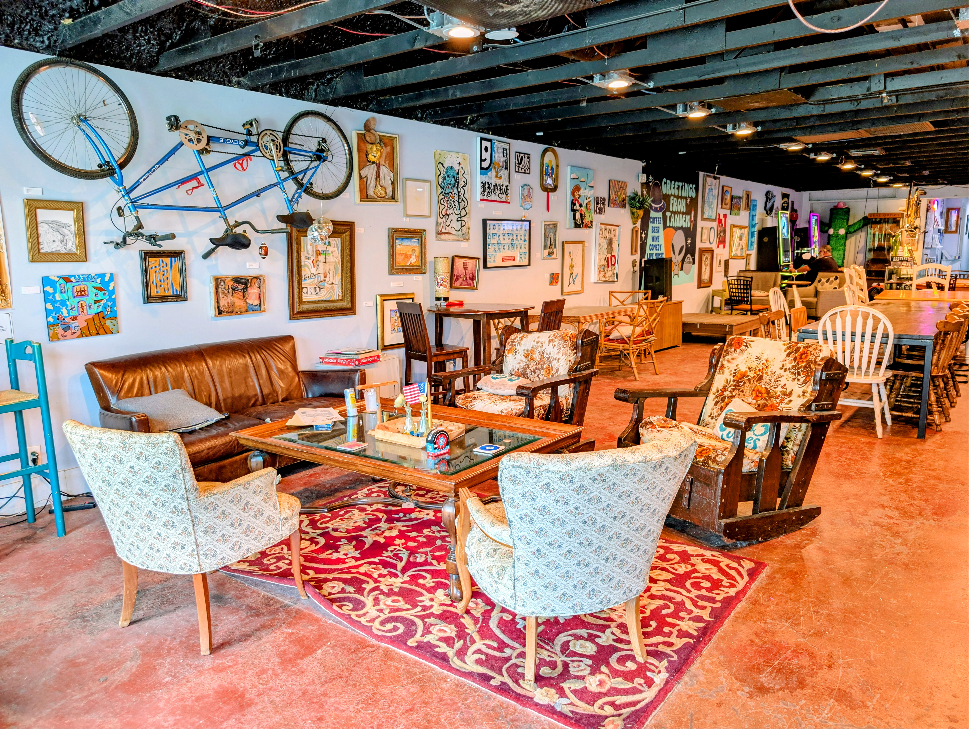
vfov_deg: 56.9
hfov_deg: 71.5
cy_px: 364
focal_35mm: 24
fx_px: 673
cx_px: 484
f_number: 1.68
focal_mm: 6.9
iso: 57
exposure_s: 1/15
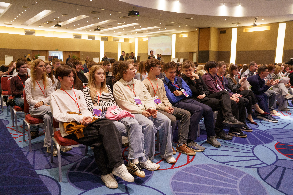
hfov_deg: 67.6
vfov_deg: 48.1
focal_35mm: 27
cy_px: 98
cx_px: 146
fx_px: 219
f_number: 3.2
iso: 4000
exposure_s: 1/160
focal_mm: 26.9
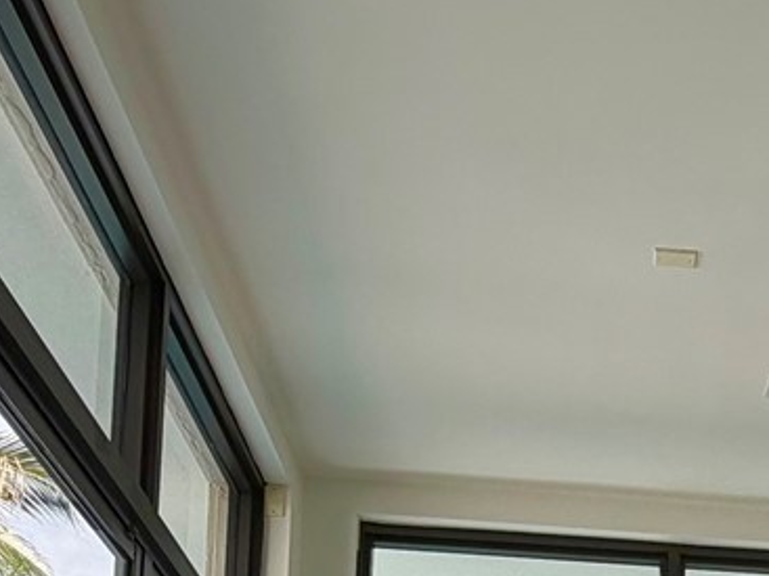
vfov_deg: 19.3
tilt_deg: +5.0
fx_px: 1355
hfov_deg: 30.0
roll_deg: -0.6
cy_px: 982
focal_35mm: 61
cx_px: 725
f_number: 2.2
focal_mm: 2.22
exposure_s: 1/210
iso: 40
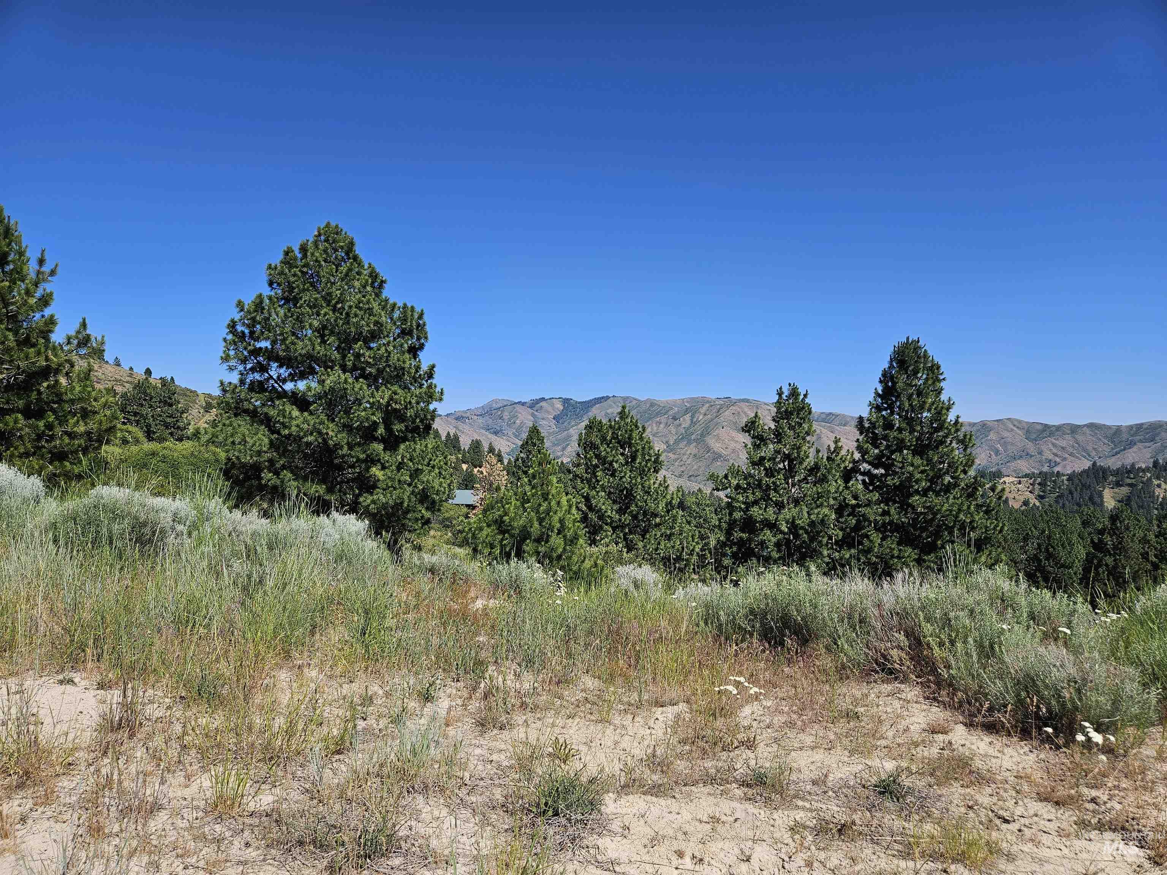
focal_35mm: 23
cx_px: 584
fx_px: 775
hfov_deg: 73.9
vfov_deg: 58.9
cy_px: 438
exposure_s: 1/2216
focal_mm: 5.4
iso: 25
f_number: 1.8
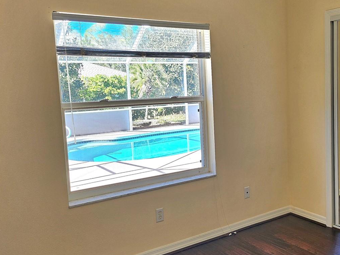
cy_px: 130
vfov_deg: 37.7
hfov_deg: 48.0
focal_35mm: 38
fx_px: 373
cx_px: 233
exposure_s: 1/128
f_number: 1.8
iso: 50
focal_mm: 5
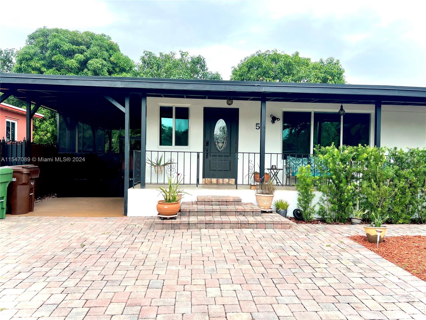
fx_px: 320
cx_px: 213
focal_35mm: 26
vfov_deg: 53.1
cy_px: 160
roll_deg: -0.7
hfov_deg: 67.3
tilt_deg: -0.9
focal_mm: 5.7
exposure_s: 1/466
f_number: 1.5
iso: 50
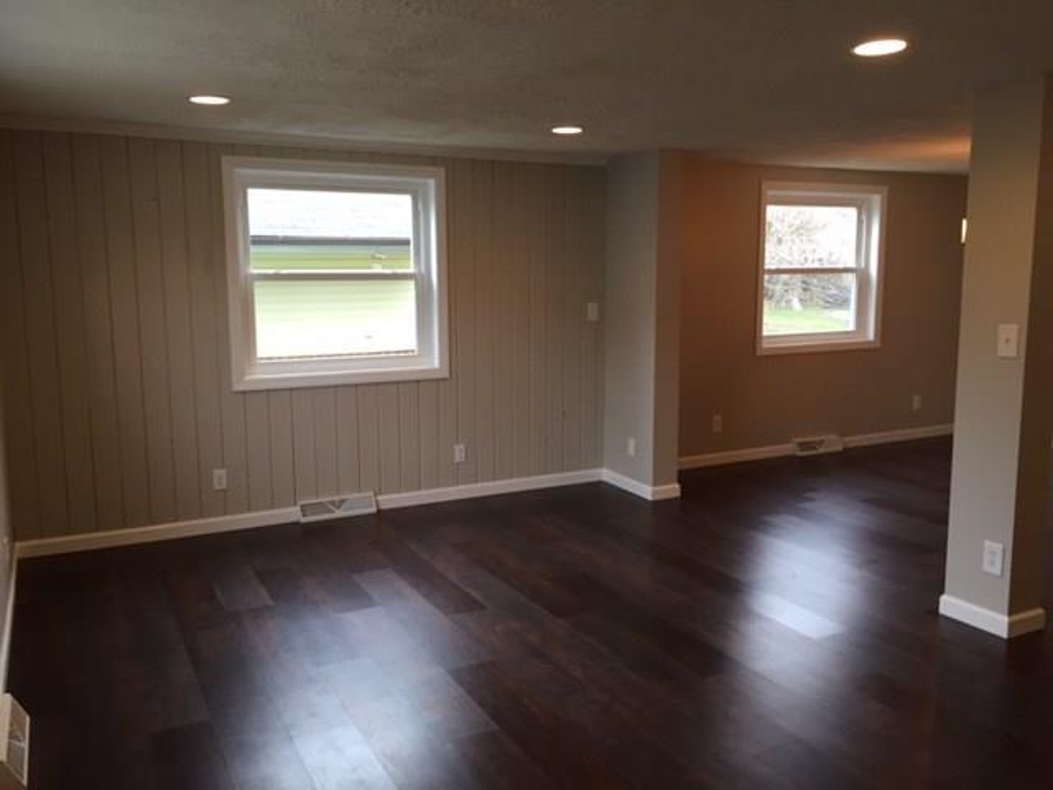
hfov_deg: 61.7
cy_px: 395
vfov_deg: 48.2
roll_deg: +0.1
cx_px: 526
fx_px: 882
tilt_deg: -8.9
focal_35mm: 29
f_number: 2.2
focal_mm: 4.15
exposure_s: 1/30
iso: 40
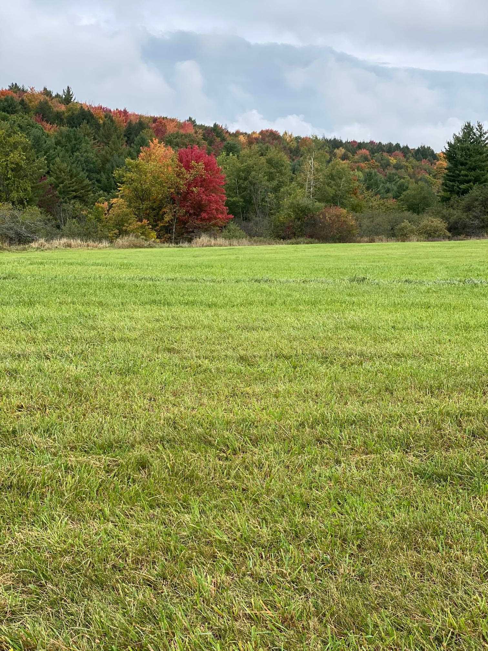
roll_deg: -1.9
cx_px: 244
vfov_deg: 36.8
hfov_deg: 28.0
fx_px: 977
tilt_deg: -7.4
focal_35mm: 52
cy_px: 326
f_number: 2
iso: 20
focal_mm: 6
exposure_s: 1/959
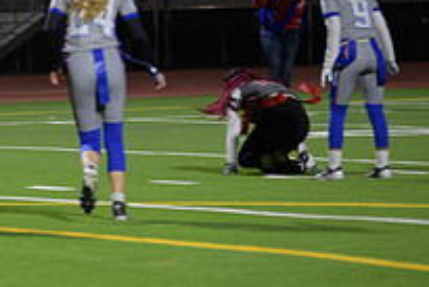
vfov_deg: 3.5
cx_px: -113
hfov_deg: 5.2
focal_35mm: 396
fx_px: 4722
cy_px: 95
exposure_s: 1/200
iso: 800
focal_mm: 140
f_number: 2.8
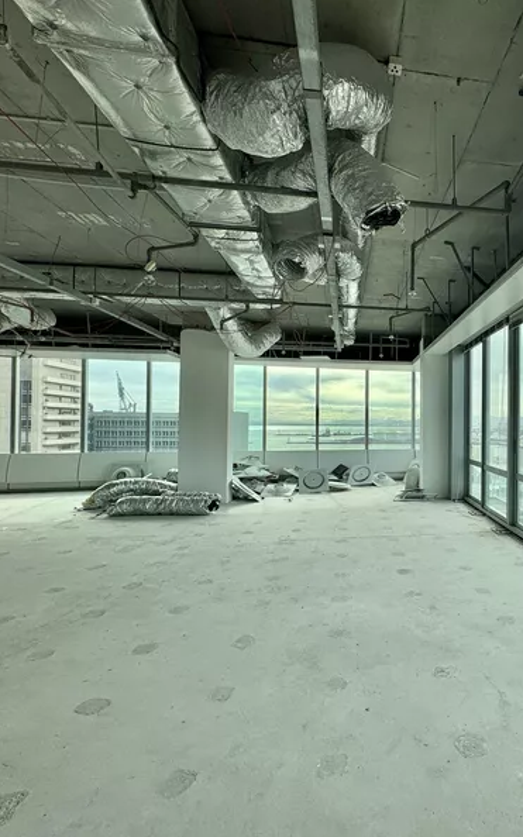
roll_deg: +0.1
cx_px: 429
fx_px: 456
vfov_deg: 85.1
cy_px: 420
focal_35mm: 20
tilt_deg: +0.8
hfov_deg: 54.9
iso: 40
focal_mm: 2.22
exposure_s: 1/840
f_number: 2.2
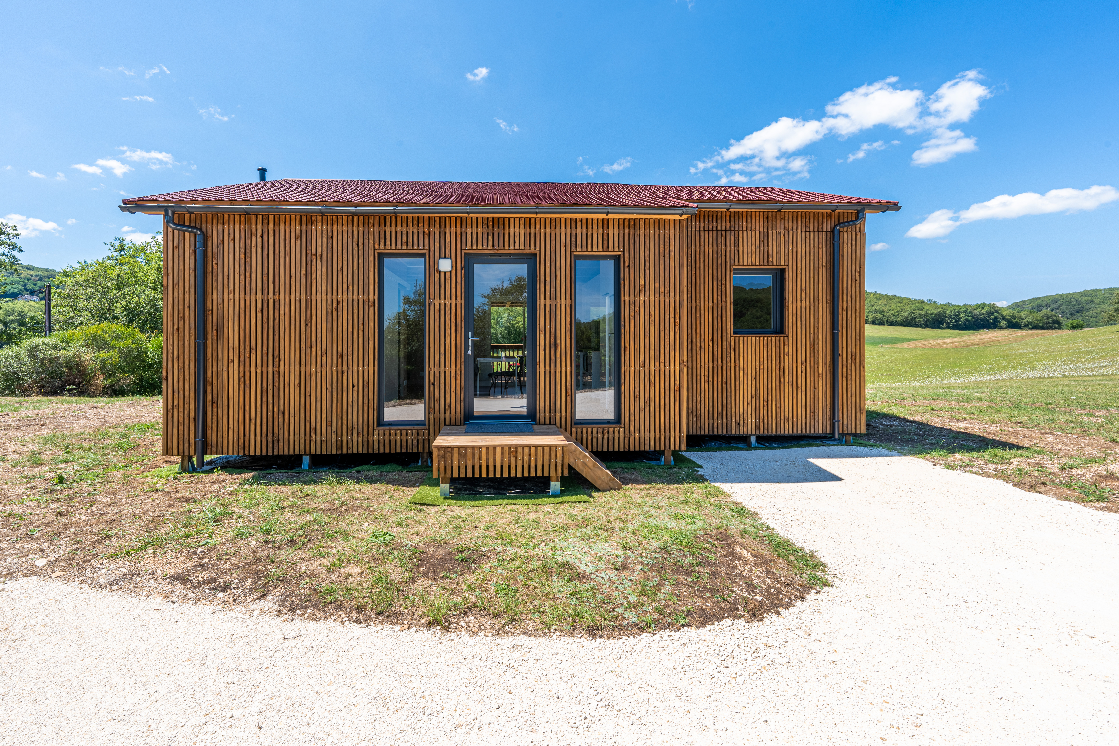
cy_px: 373
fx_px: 435
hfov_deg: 104.3
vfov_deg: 81.2
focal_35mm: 14
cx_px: 560
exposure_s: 1/500
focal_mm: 14
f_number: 13
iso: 100
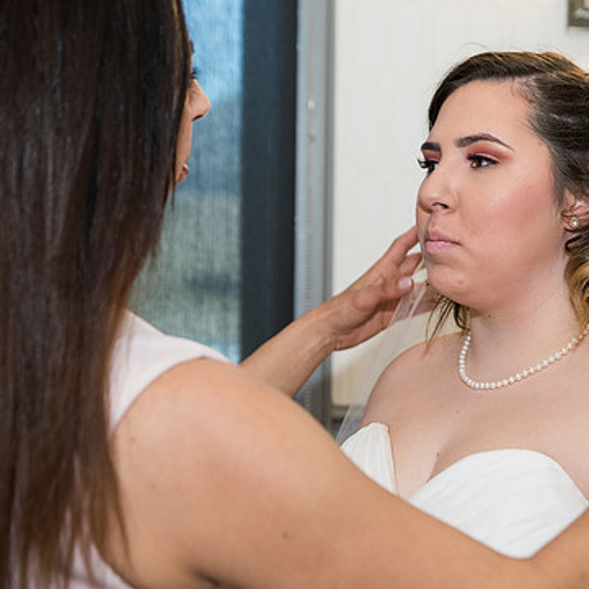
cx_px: 400
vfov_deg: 21.1
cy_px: 296
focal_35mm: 82
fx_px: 1579
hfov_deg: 21.0
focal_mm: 60
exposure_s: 1/160
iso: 500
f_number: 3.2
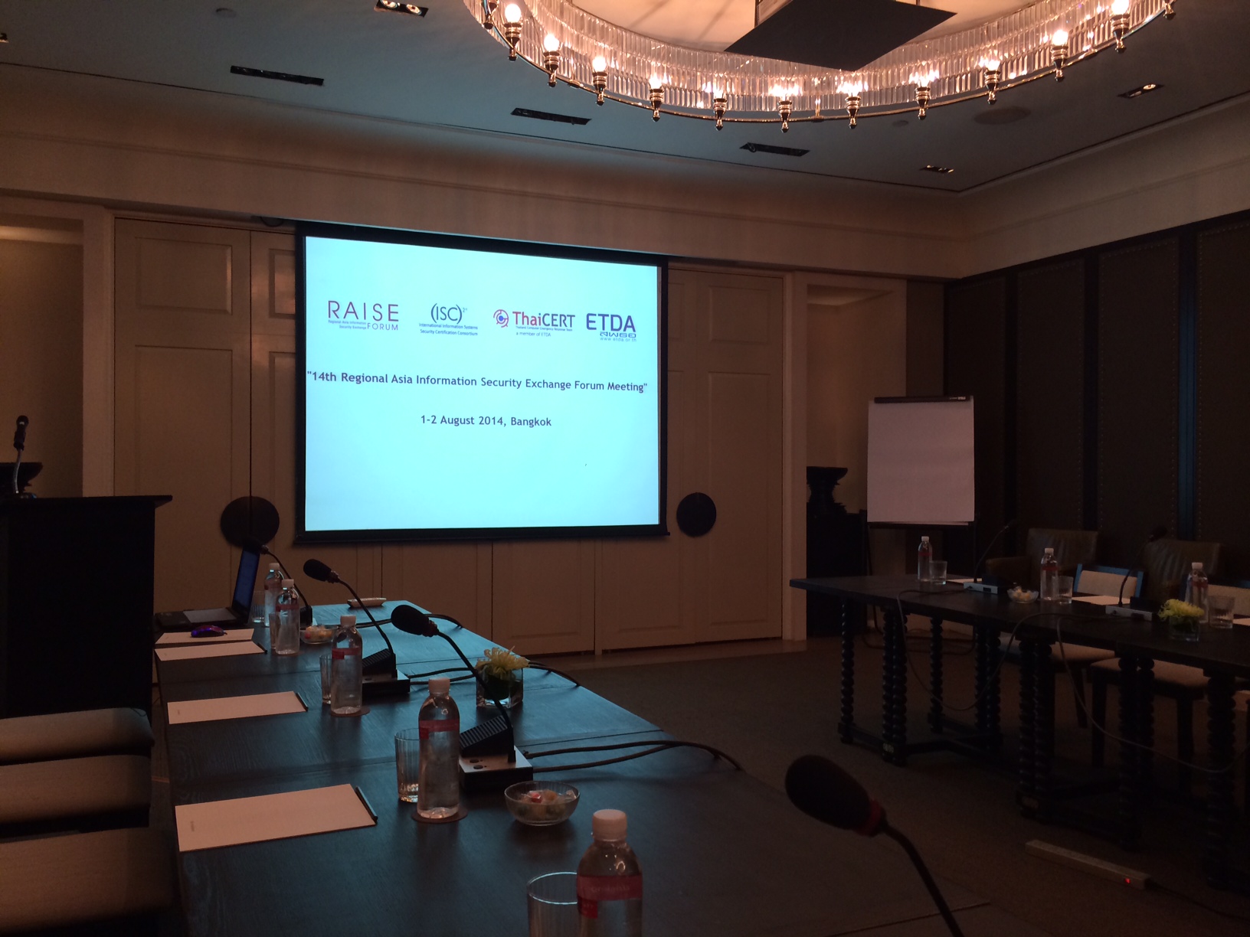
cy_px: 468
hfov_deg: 60.0
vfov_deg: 46.8
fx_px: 1083
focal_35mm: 30
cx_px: 625
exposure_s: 1/30
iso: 50
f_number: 2.2
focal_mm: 4.12
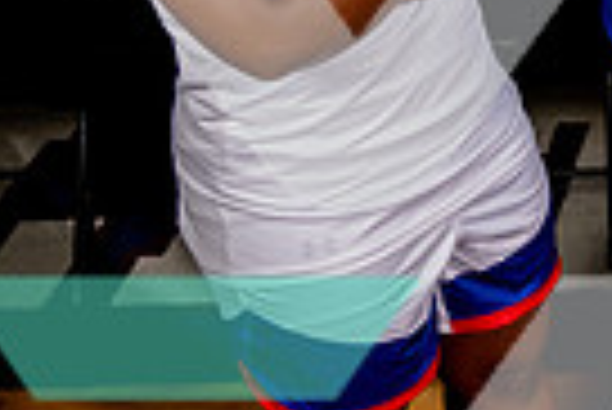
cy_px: -29
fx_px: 1736
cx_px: 1112
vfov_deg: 13.2
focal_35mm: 102
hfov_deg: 16.6
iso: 250
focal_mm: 24
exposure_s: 1/125
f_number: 7.1
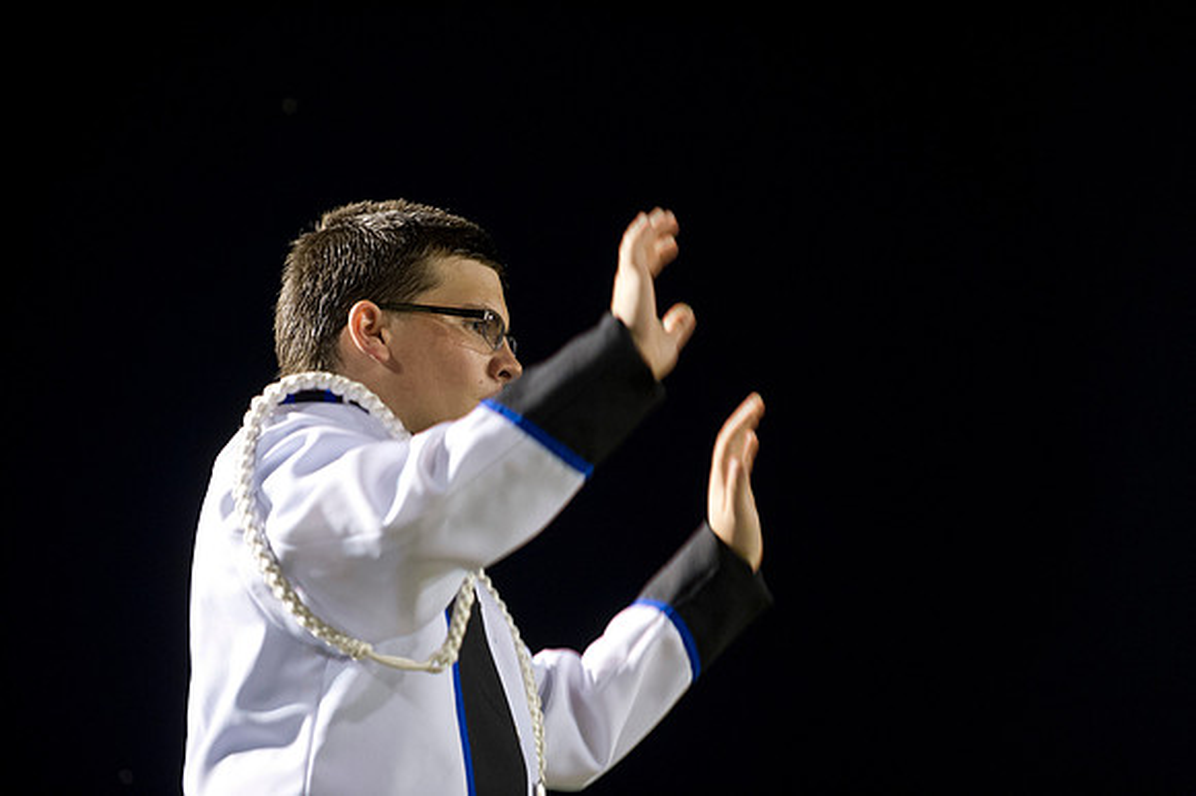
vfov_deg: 8.8
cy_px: 398
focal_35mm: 155
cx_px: 598
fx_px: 5146
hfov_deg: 13.3
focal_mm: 155
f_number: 3.2
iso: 3200
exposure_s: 1/125
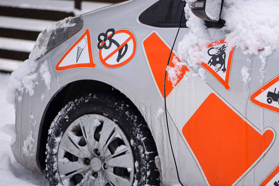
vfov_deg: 9.0
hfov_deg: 13.4
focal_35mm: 153
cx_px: 196
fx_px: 1186
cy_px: 94
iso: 100
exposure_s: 1/250
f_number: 3.5
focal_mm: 105
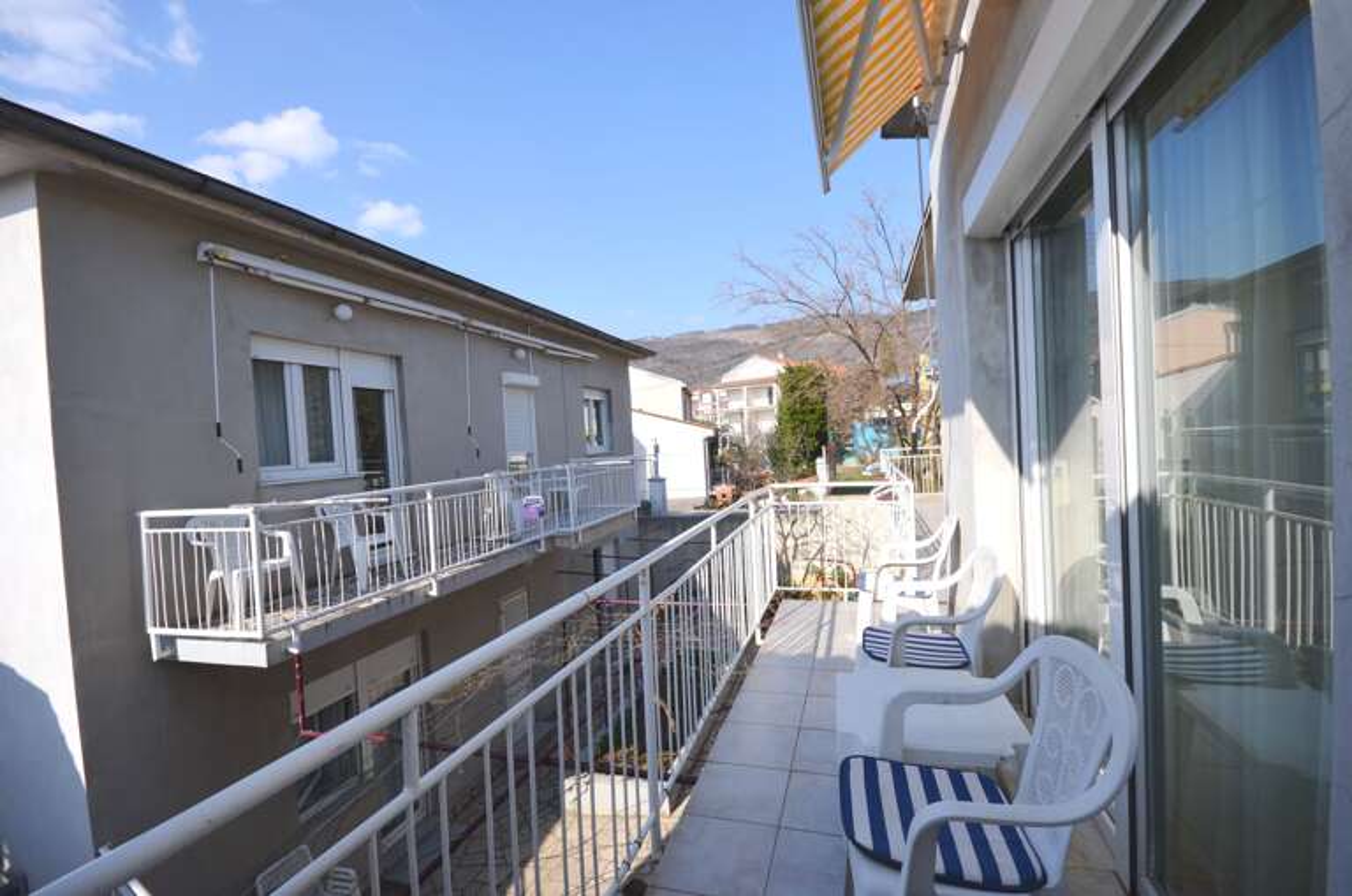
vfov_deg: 77.1
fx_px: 562
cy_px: 448
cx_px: 676
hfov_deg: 100.5
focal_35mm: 15
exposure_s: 1/250
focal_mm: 10
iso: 100
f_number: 8
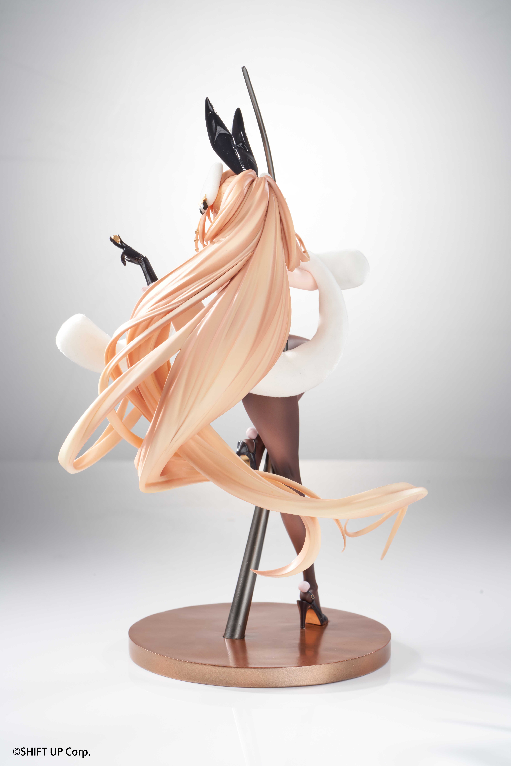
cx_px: 256
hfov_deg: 15.2
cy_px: 383
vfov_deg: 22.6
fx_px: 1916
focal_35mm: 90
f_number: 16
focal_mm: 90
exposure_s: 1/13
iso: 100
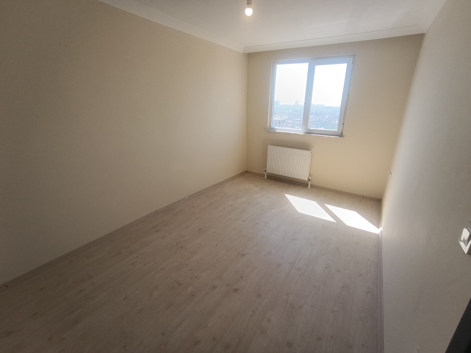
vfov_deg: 78.1
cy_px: 176
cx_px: 236
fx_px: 218
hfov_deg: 94.5
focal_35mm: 16
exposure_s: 1/150
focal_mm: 1.65
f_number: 2.2
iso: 50
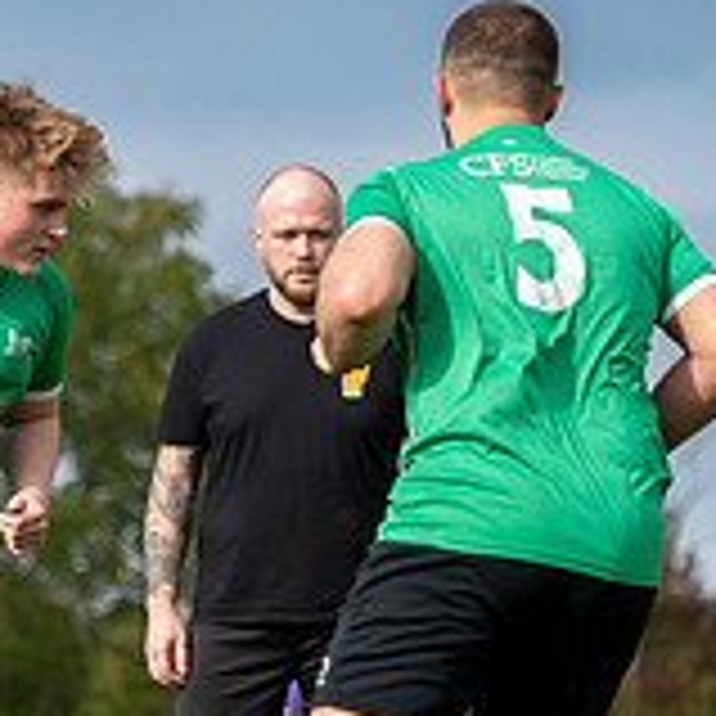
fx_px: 10882
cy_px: 430
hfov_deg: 3.8
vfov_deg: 3.8
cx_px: -67
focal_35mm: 465
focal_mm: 98
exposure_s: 1/4000
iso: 200
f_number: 2.8
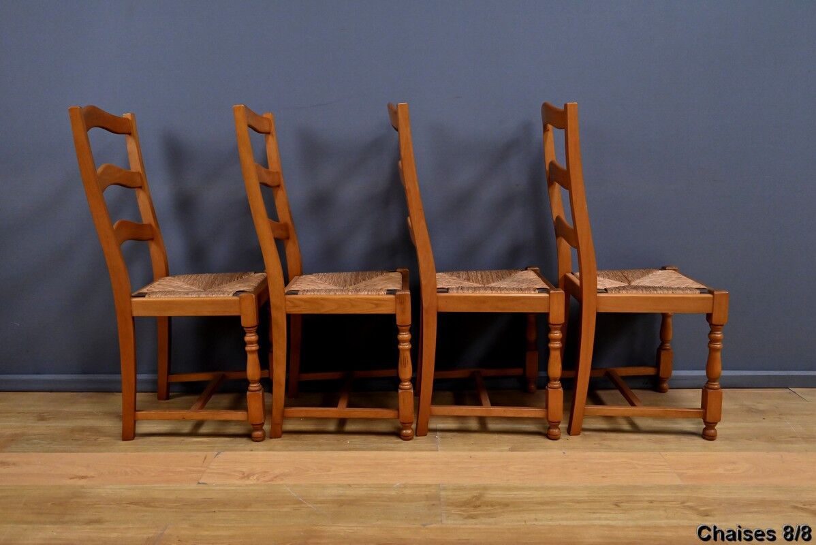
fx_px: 680
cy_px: 272
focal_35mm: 30
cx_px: 408
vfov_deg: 43.7
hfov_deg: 61.9
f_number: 7.1
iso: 5000
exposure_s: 1/200
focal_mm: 30
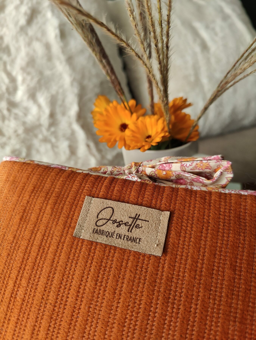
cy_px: 170
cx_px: 128
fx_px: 226
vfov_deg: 73.9
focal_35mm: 23
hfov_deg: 59.0
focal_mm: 6.06
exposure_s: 1/100
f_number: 1.8
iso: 200
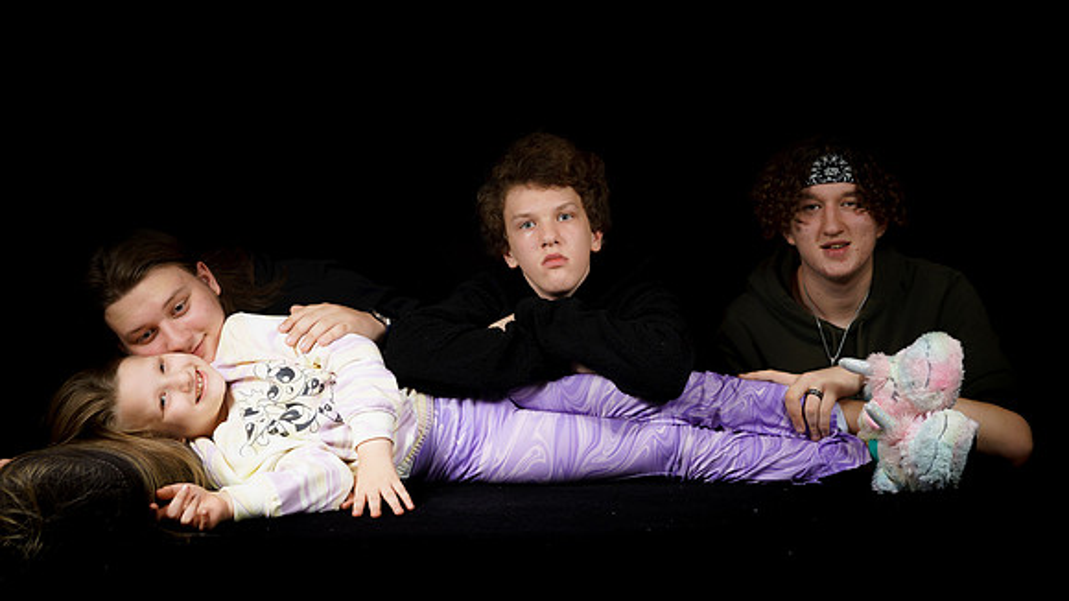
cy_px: 239
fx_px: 1511
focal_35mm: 53
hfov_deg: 39.0
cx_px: 544
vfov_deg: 22.5
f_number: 4
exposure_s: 1/80
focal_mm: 50
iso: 100
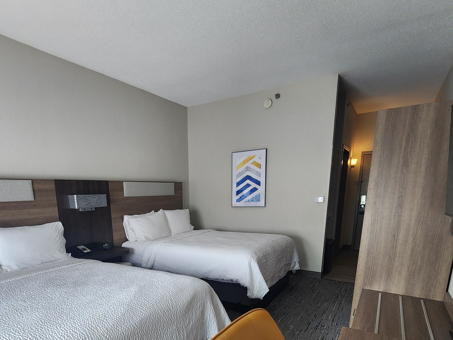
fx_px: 262
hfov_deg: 81.2
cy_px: 253
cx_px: 194
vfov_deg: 62.4
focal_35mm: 20
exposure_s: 1/60
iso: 100
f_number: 2.2
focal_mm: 2.2
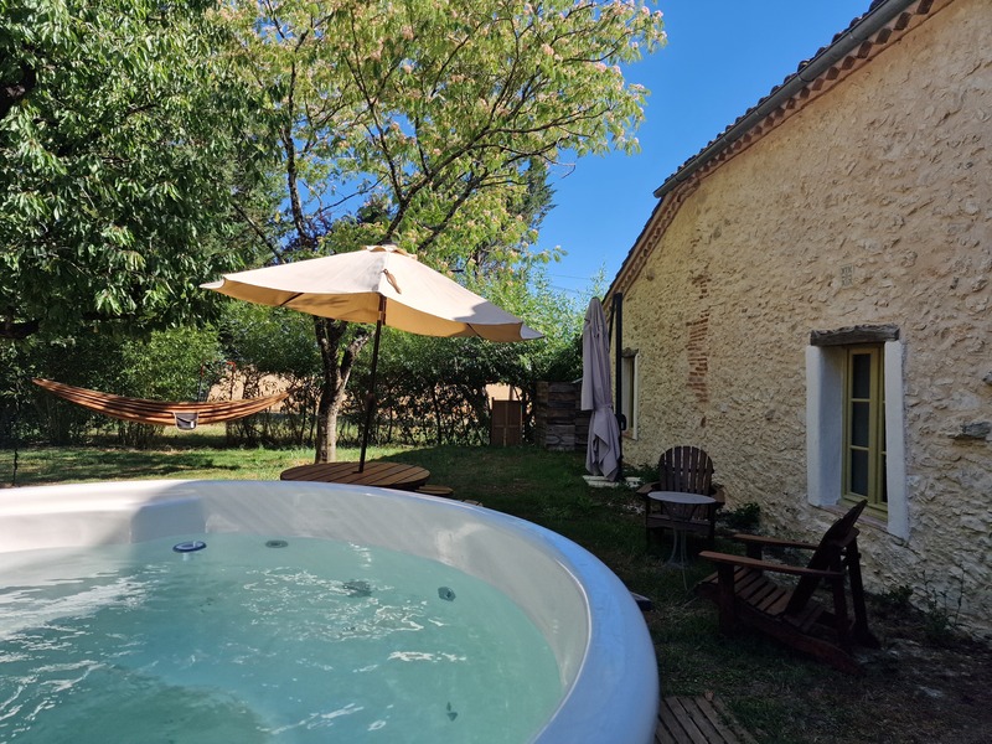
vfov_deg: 58.9
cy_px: 372
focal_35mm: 23
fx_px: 659
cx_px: 496
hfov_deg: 73.9
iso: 50
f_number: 1.8
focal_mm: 6.4
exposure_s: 1/562
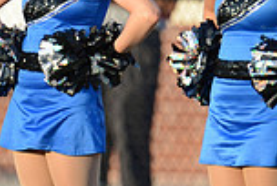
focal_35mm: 2093
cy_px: 99
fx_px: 16136
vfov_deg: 0.7
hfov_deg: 1.0
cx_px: 60
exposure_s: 1/3200
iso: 800
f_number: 4
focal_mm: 550
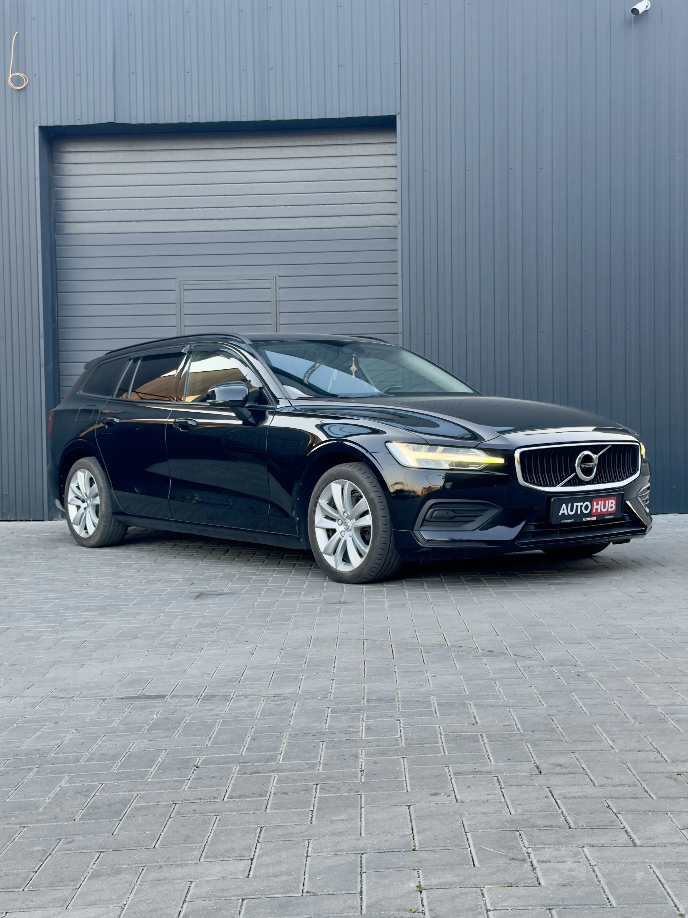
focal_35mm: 48
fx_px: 1272
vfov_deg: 39.7
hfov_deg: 30.3
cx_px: 344
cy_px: 459
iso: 125
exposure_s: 1/213
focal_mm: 6.76
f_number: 1.78
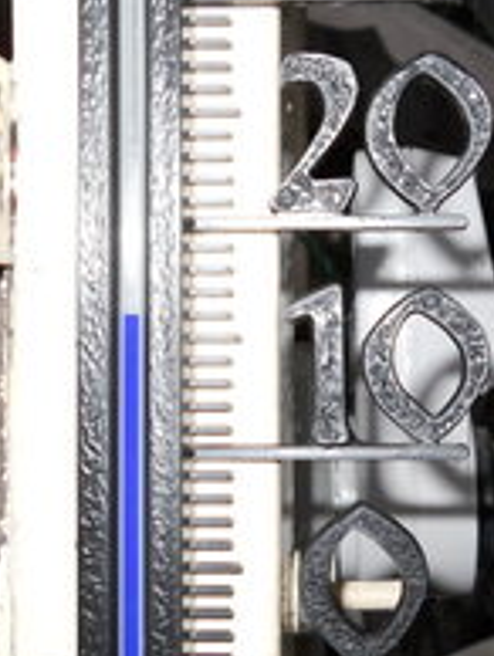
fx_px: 1405
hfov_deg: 19.9
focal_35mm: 74
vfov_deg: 26.3
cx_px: 277
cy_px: 336
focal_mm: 6.72
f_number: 3.1
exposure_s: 1/30
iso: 80
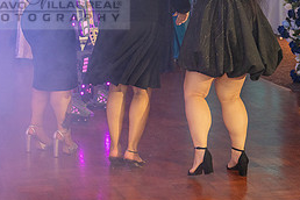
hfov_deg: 20.2
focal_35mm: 99
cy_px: 2
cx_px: 31
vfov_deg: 13.6
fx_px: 825
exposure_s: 1/200
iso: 1250
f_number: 2.8
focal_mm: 44
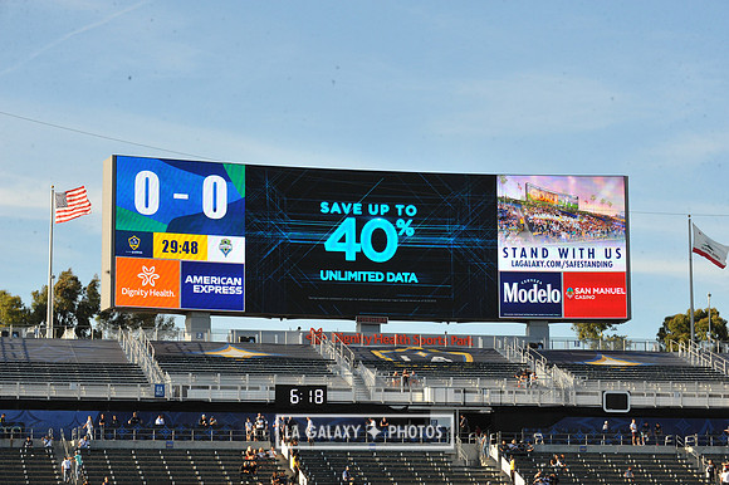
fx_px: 2125
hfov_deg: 19.5
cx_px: 364
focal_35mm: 105
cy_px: 242
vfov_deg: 13.0
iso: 1600
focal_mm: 105
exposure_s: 1/800
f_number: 14
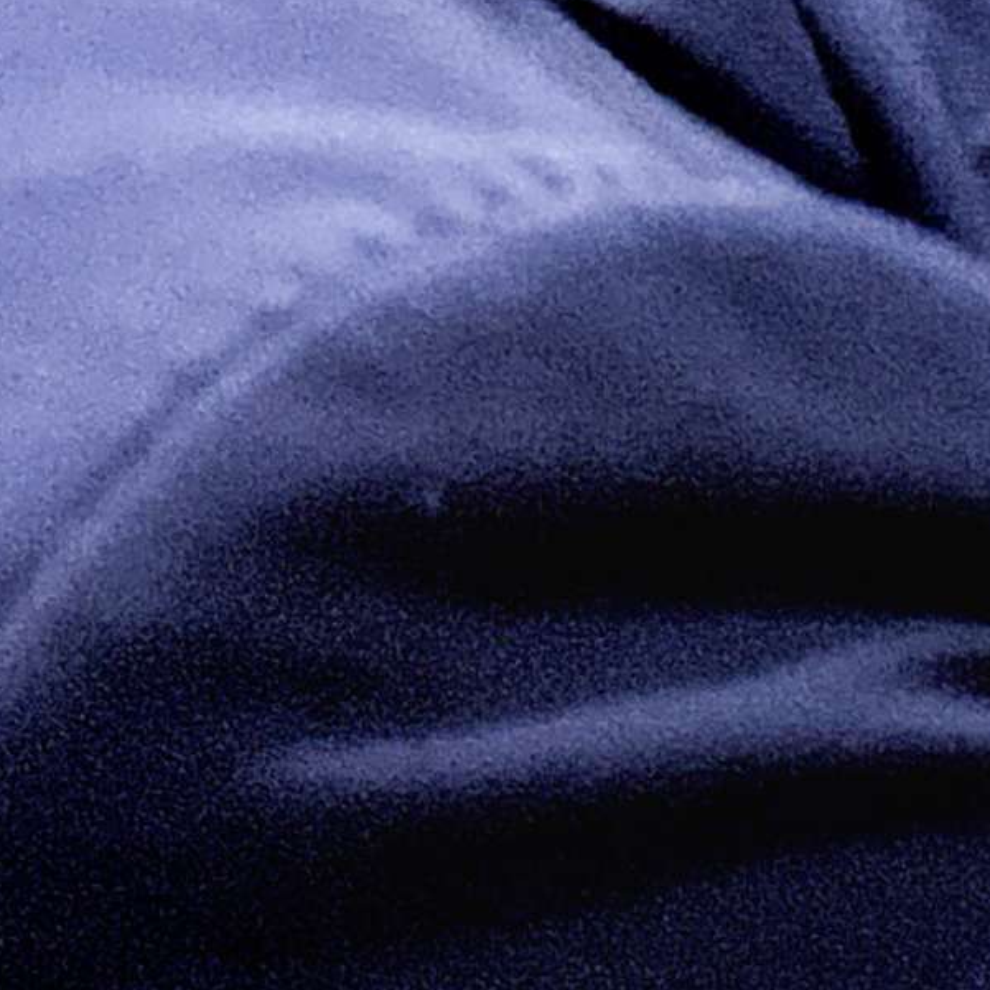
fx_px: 7021
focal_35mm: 217
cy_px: -89
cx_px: 2334
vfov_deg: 8.0
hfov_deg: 7.6
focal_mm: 6.86
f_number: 1.78
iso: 400
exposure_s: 1/25
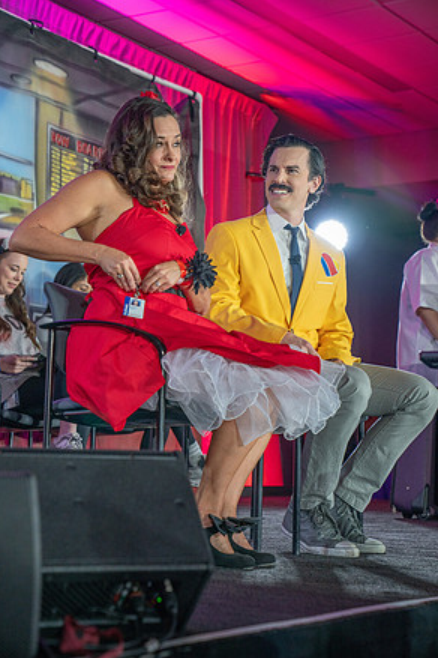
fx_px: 1314
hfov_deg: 18.9
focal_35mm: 72
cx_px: 219
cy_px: 326
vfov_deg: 28.1
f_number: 4.5
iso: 1000
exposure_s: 1/200
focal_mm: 70
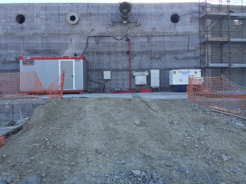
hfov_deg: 61.7
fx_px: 206
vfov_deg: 48.2
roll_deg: -1.1
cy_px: 92
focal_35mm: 29
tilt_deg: +1.2
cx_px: 123
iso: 32
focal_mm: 4.15
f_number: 2.2
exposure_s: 1/471
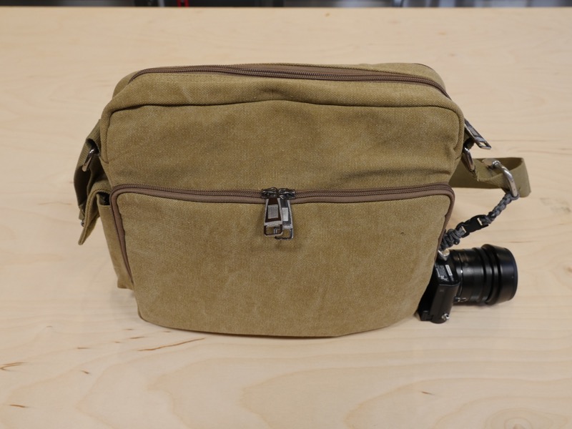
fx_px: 529
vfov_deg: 44.2
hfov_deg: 56.8
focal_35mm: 32
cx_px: 286
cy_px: 214
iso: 640
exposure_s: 1/60
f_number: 5
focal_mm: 16
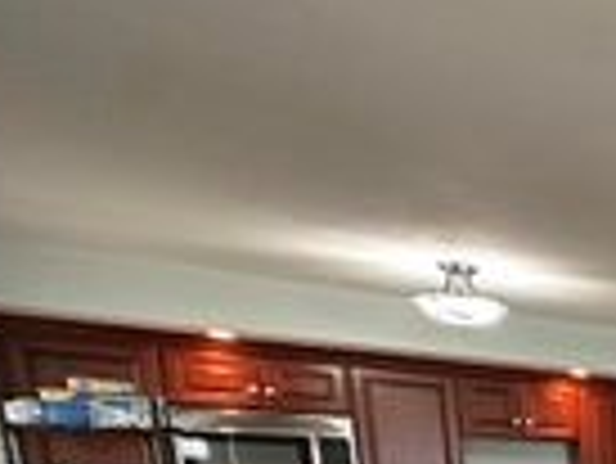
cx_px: 1057
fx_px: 908
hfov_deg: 23.4
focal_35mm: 51
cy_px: 682
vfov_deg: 23.4
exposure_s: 1/60
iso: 320
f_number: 2.2
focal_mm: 2.22
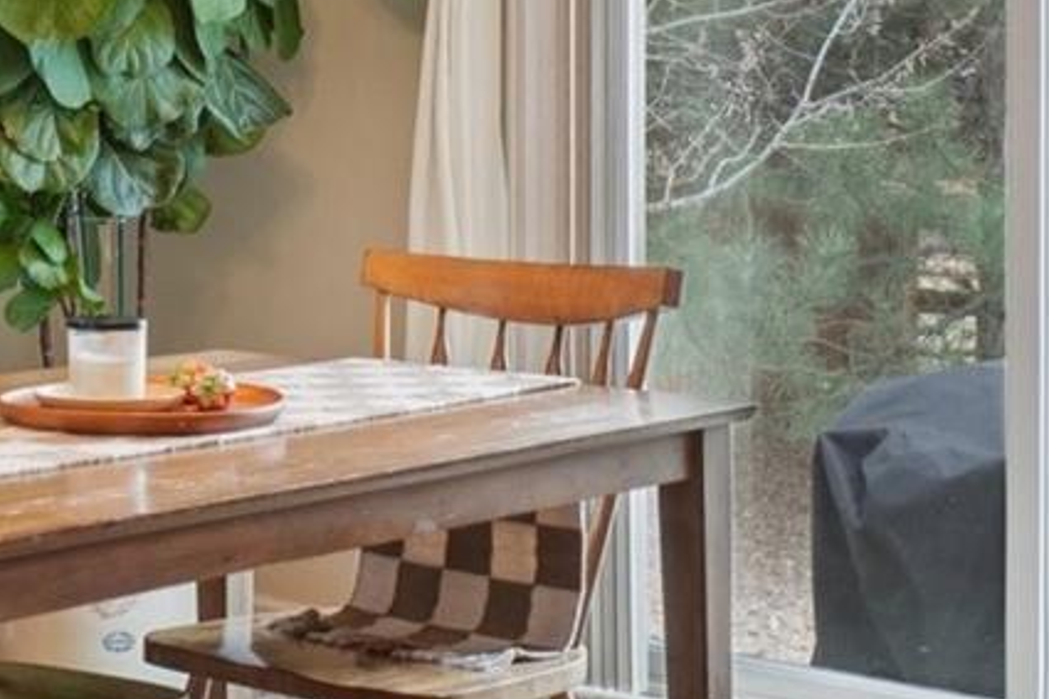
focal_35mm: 79
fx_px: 2301
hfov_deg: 25.1
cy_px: 111
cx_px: 155
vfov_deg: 17.1
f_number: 9
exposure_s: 1/20
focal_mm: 14
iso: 400
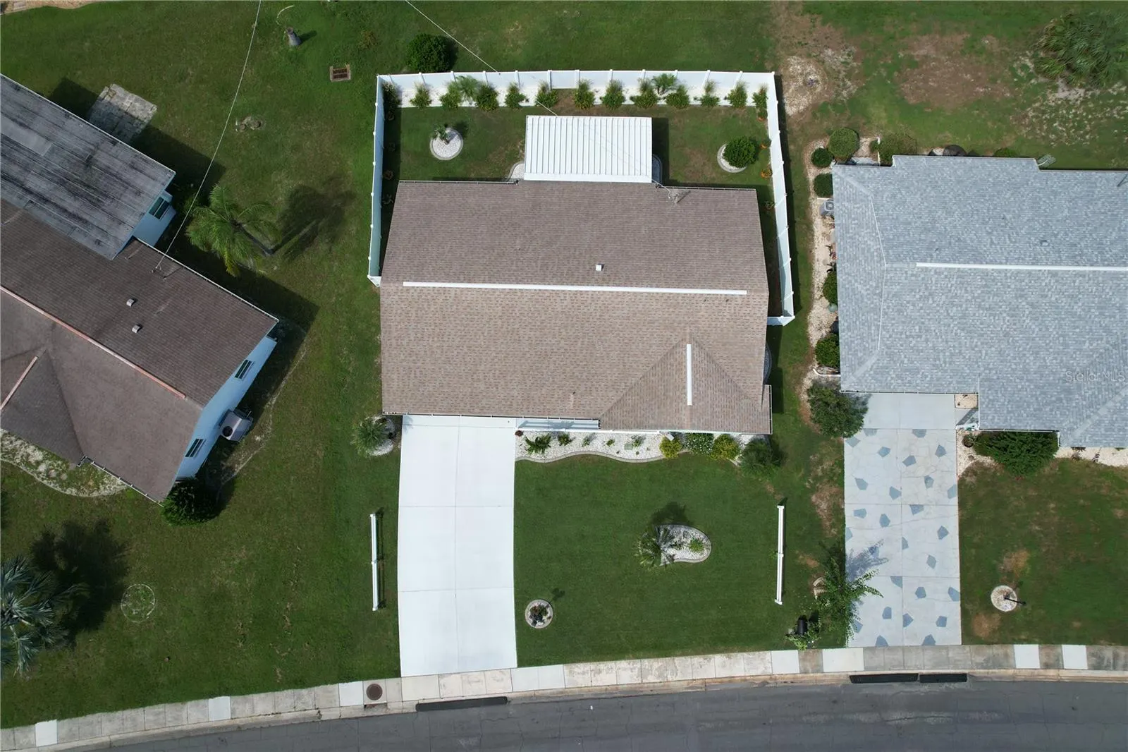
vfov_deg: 57.2
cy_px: 376
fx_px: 689
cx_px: 564
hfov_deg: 78.6
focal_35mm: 22
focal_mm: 8.38
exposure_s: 1/350
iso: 100
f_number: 2.8
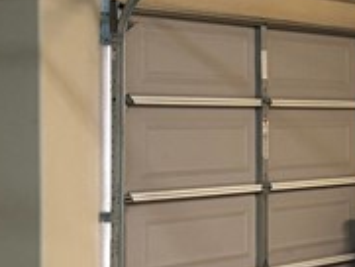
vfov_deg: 10.9
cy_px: 126
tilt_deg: -0.4
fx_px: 1396
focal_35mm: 136
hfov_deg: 13.6
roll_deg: +0.2
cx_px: 537
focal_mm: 6.76
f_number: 1.78
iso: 250
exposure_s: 1/60
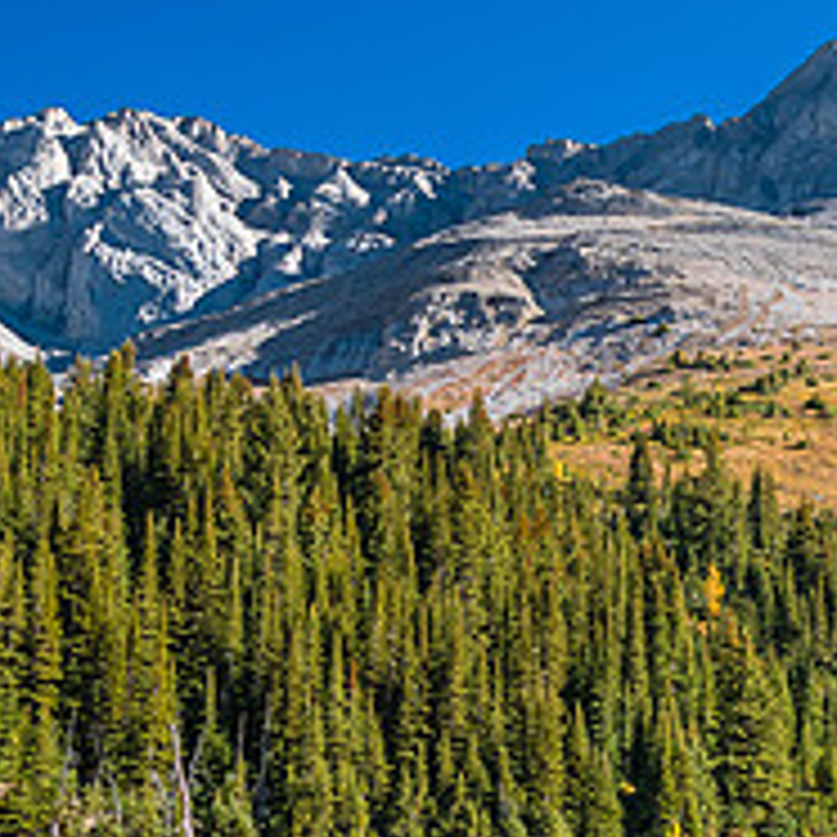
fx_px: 1806
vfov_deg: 25.3
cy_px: 749
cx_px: 886
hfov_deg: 24.6
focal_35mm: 66
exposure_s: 1/100
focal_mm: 12
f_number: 8
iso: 200
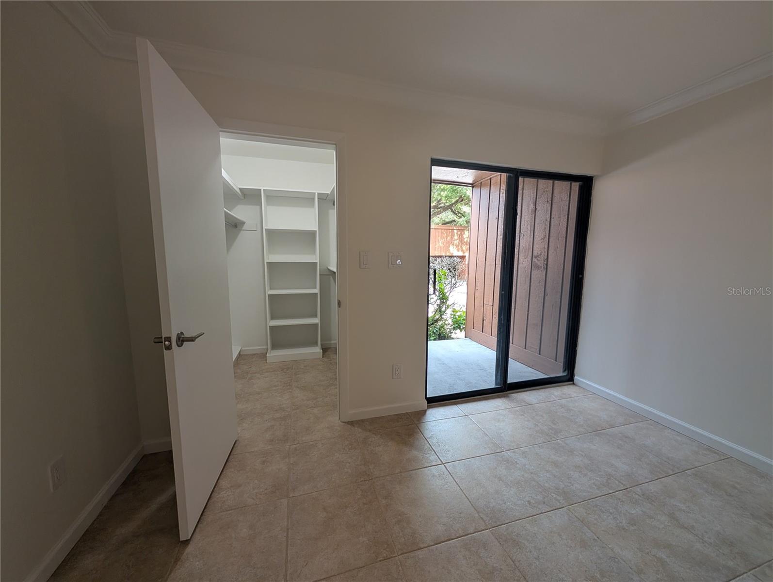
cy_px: 291
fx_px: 268
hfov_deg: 110.5
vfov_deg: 94.6
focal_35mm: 12
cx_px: 386
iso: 53
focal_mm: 2.02
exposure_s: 1/120
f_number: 1.7
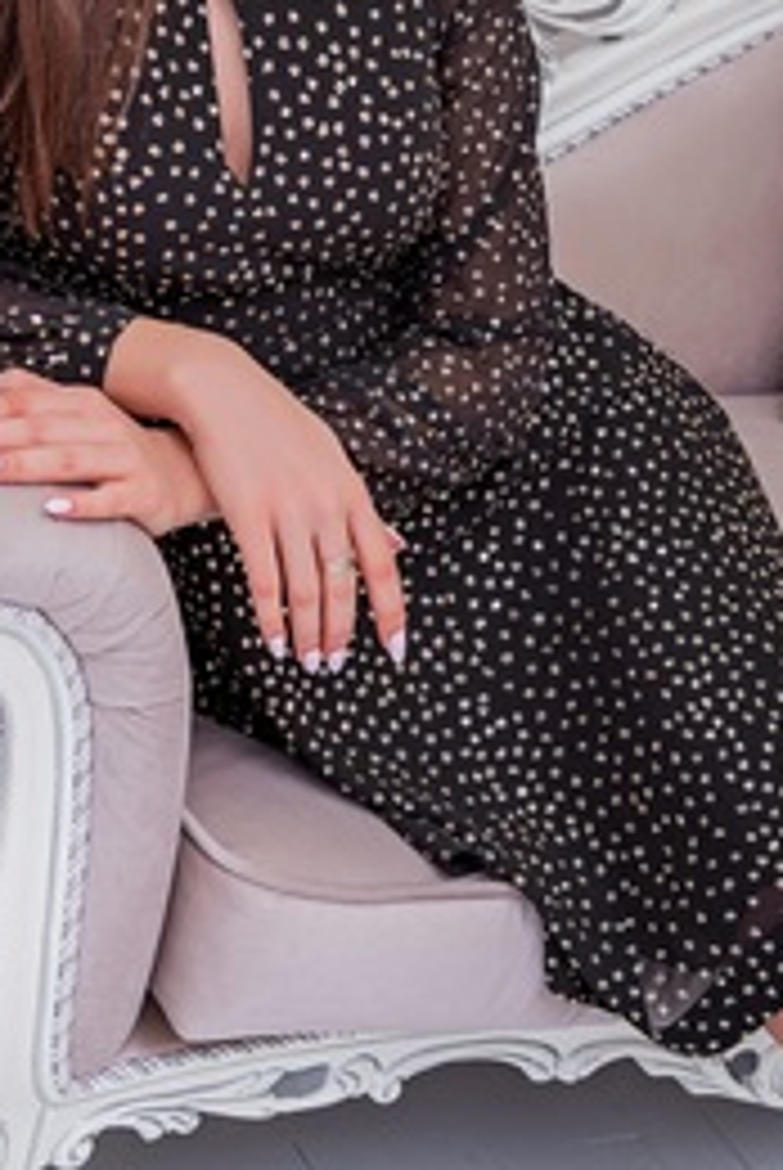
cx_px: 266
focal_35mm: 100
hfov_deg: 13.7
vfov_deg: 20.2
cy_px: 284
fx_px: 3254
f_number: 5
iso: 320
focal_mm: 52
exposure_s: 1/200
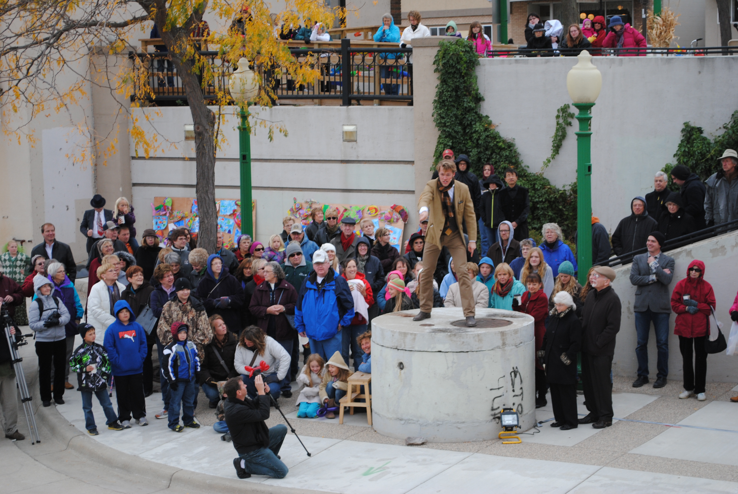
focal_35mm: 82
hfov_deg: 24.6
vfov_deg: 16.6
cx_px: 369
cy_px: 247
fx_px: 1693
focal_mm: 55
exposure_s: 1/100
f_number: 5.6
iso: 200
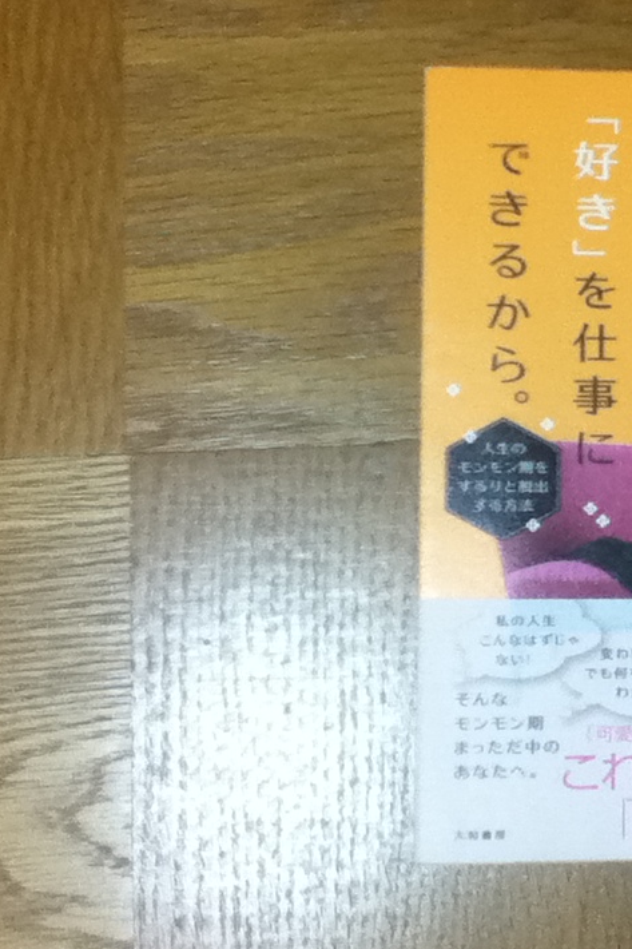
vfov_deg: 43.6
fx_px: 1185
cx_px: 612
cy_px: 477
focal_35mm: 45
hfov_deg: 28.3
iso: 160
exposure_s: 1/30
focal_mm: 3.85
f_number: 2.4
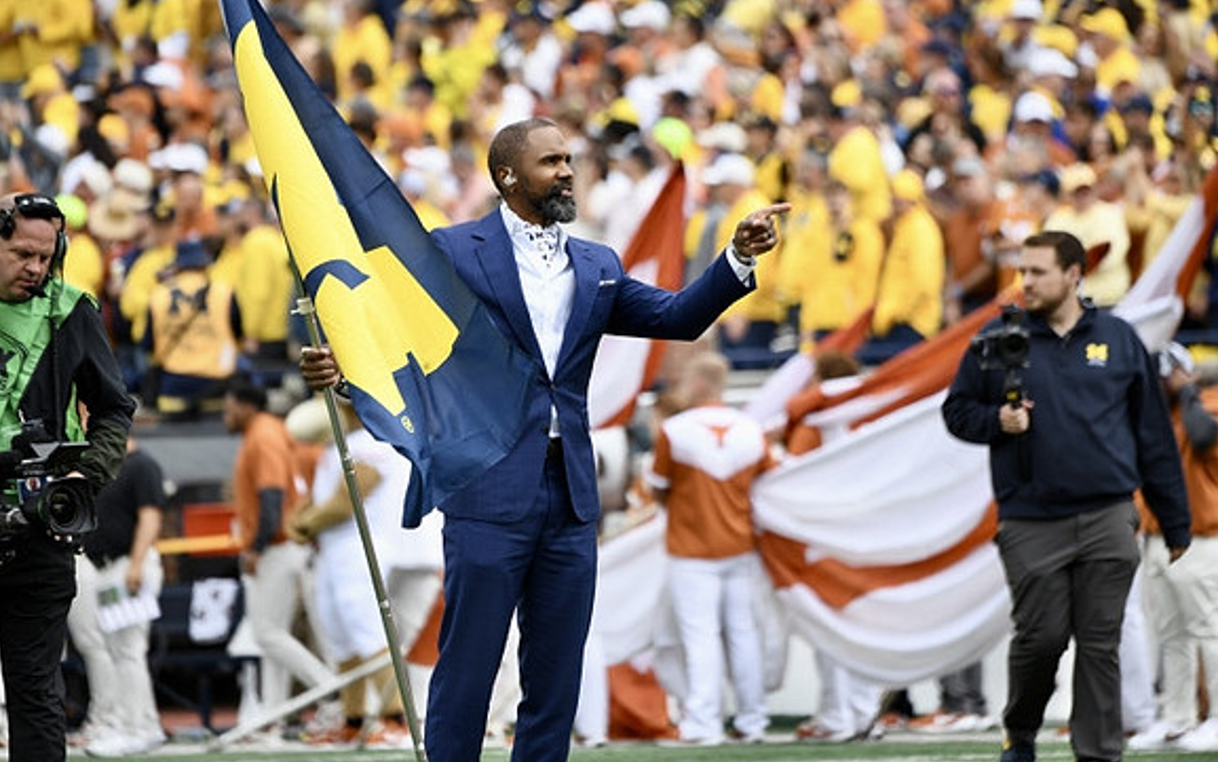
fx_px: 12252
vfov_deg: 3.6
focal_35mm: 369
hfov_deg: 5.7
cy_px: 394
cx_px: 608
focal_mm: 360
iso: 640
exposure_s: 1/1000
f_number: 5.6
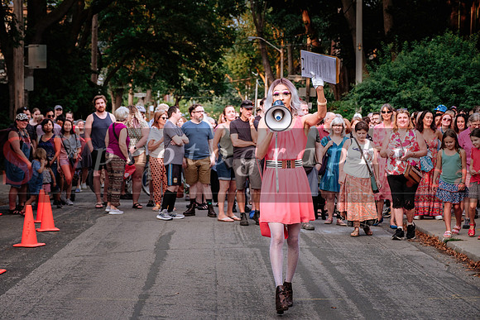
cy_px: 160
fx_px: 1107
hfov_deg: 24.5
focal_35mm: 83
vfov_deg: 16.5
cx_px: 240
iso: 400
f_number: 4
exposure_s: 1/250
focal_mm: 55
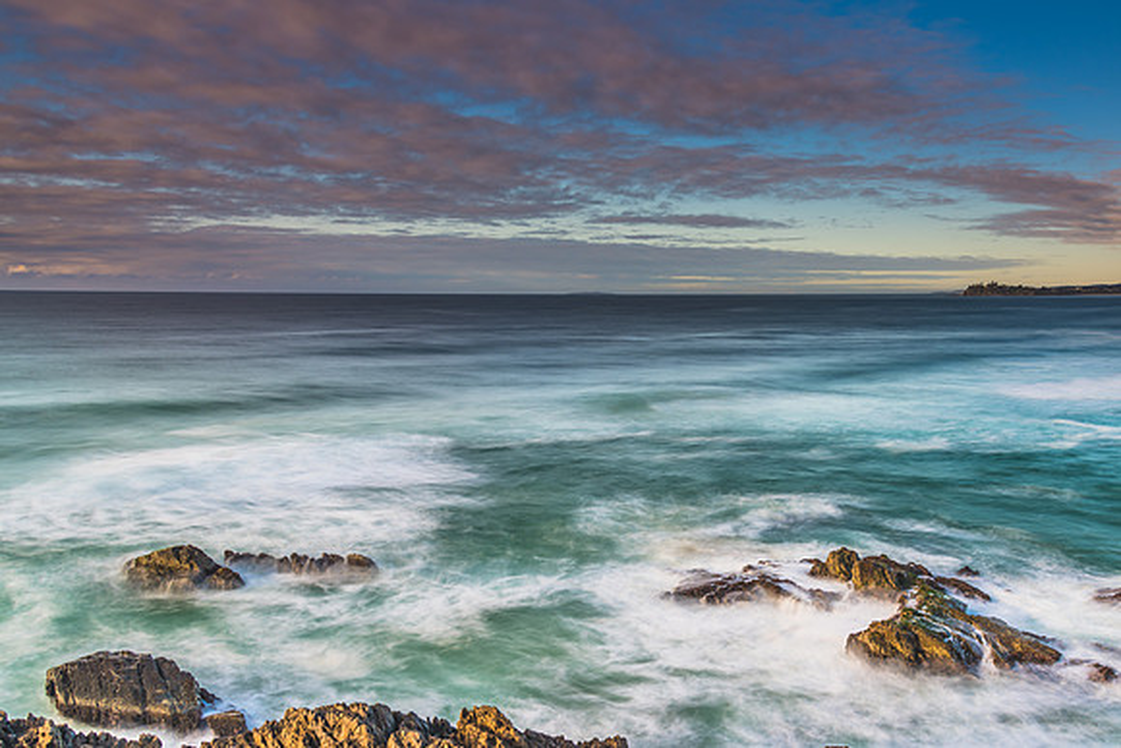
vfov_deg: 41.9
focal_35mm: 31
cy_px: 403
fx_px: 975
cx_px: 728
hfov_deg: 58.7
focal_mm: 24
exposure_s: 4
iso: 40
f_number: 8
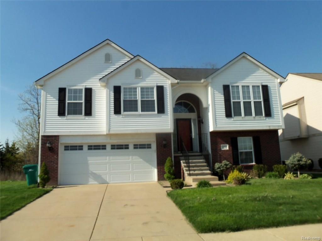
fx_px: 270
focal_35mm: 29
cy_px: 120
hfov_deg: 61.7
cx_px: 161
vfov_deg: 48.2
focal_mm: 5.2
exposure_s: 1/200
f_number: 8.6
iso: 80
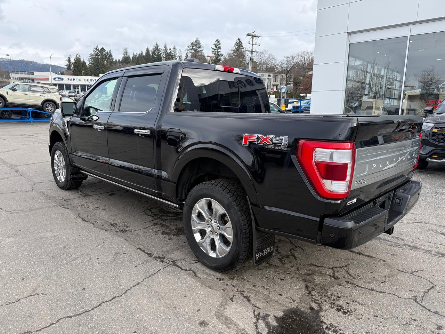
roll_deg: +0.1
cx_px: 222
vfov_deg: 56.8
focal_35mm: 24
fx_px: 309
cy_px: 167
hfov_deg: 71.6
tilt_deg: -9.3
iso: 100
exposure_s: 1/1122
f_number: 1.78
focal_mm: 6.76
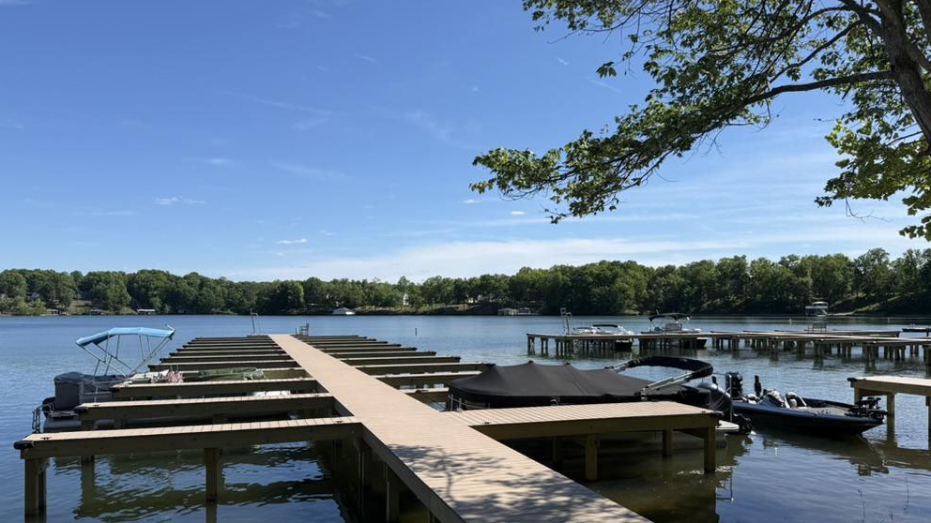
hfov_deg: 69.9
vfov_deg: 42.7
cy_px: 313
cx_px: 467
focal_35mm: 27
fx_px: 667
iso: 80
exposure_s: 1/5714
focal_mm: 6.76
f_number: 1.78
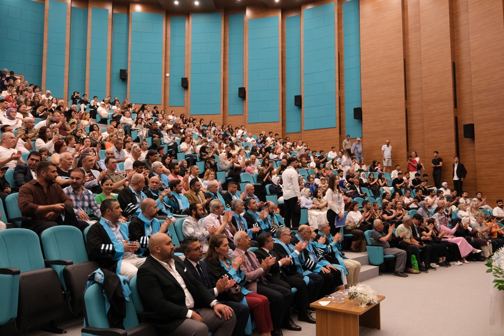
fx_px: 406
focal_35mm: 29
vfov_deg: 45.0
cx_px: 252
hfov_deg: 63.7
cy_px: 168
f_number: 4
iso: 1600
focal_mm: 19.2
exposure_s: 1/56
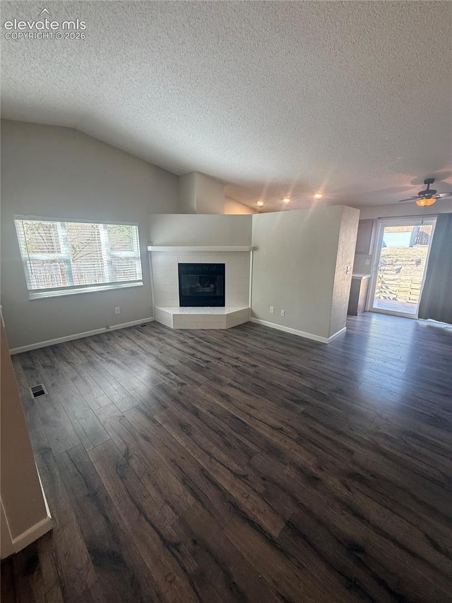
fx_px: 244
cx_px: 226
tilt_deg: -13.3
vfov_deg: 102.1
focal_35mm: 14
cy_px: 302
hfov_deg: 85.7
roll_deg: +0.9
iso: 400
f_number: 2.2
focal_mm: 2.22
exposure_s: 1/120
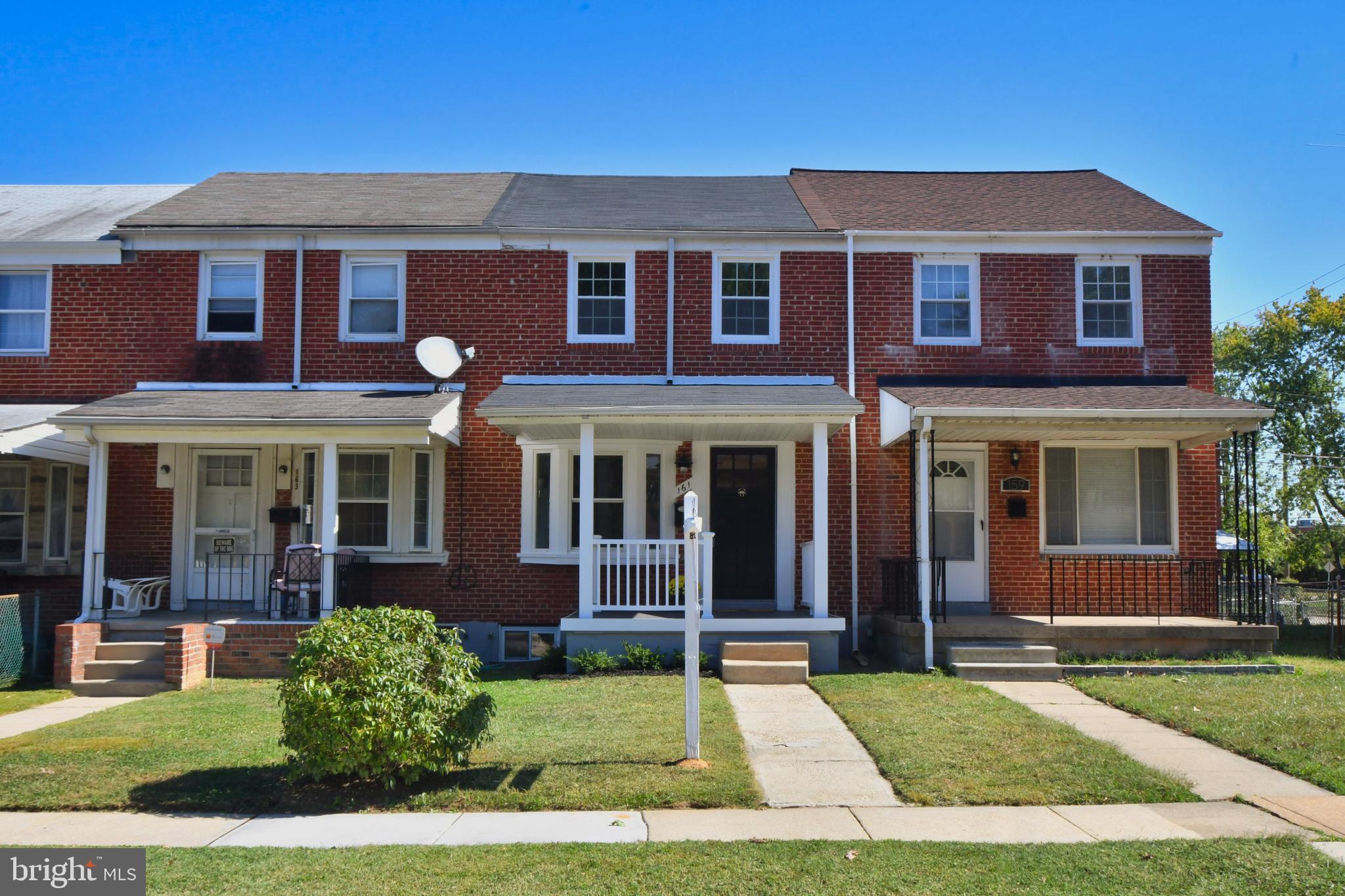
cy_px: 448
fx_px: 1345
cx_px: 672
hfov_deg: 53.1
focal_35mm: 36
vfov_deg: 36.9
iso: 500
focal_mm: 24
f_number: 18
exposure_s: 1/200
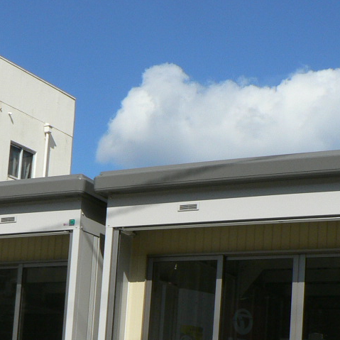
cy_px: 333
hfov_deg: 20.2
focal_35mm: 85
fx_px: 945
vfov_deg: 19.8
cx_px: 78
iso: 100
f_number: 5.6
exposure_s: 1/800
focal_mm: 6
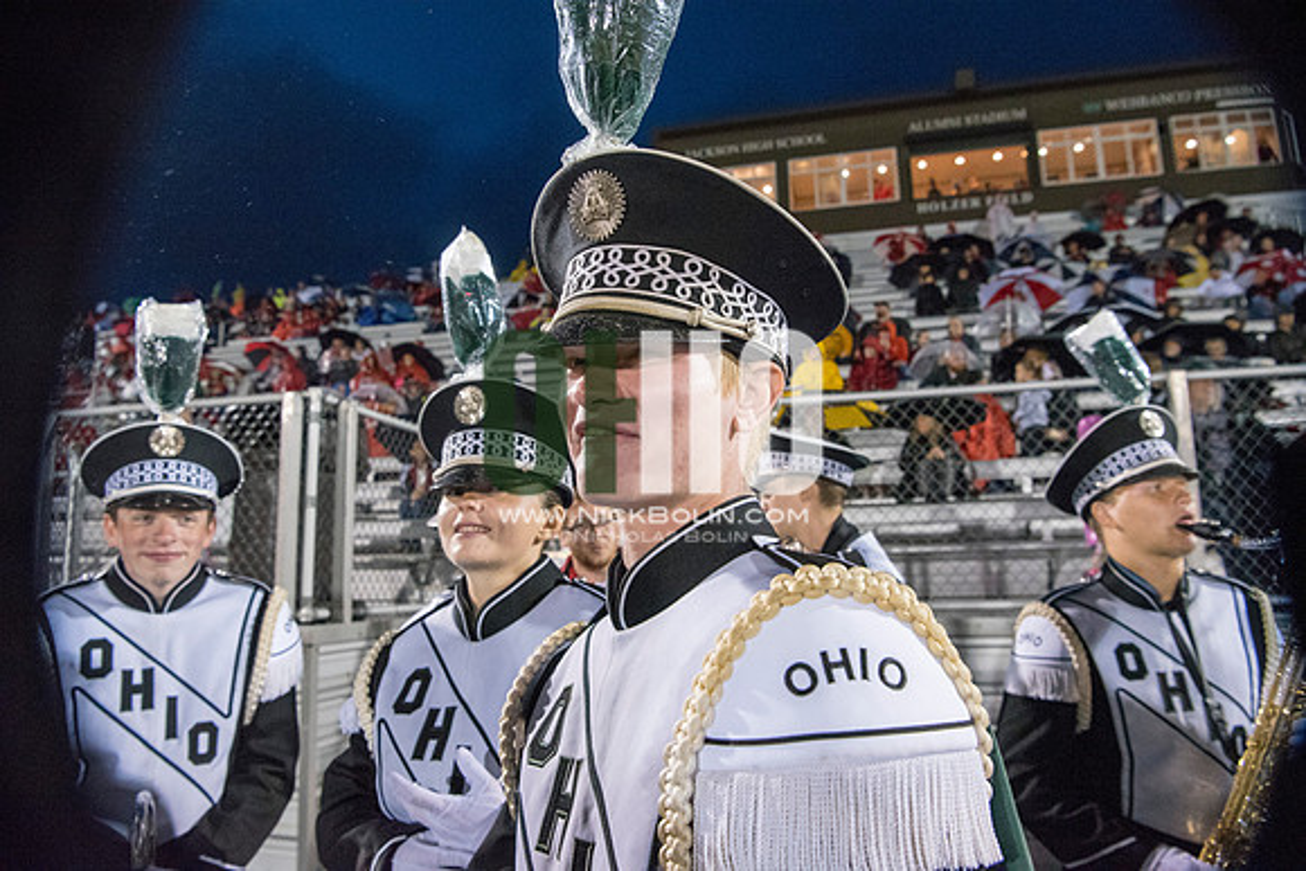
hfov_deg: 73.7
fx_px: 871
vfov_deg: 53.2
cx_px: 653
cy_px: 436
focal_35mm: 24
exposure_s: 1/200
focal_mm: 24
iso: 5000
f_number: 5.6
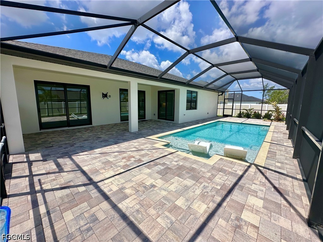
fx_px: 131
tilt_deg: -9.2
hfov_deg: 102.1
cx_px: 162
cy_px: 121
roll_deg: -1.0
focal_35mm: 14
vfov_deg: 85.7
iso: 50
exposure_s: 1/3401
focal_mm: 2.22
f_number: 2.2
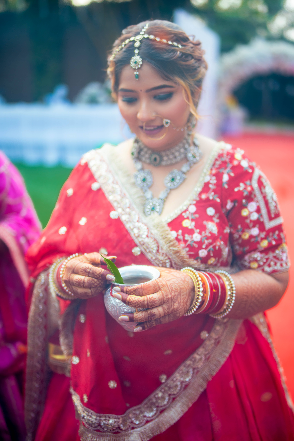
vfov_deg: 54.4
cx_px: 147
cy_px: 220
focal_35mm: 35
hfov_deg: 37.9
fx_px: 429
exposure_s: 1/320
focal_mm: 35
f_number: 1.4
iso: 100
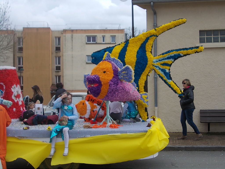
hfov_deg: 32.2
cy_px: 84
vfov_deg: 24.4
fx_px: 390
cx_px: 112
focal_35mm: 60
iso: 80
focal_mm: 8.5
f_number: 4
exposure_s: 1/320
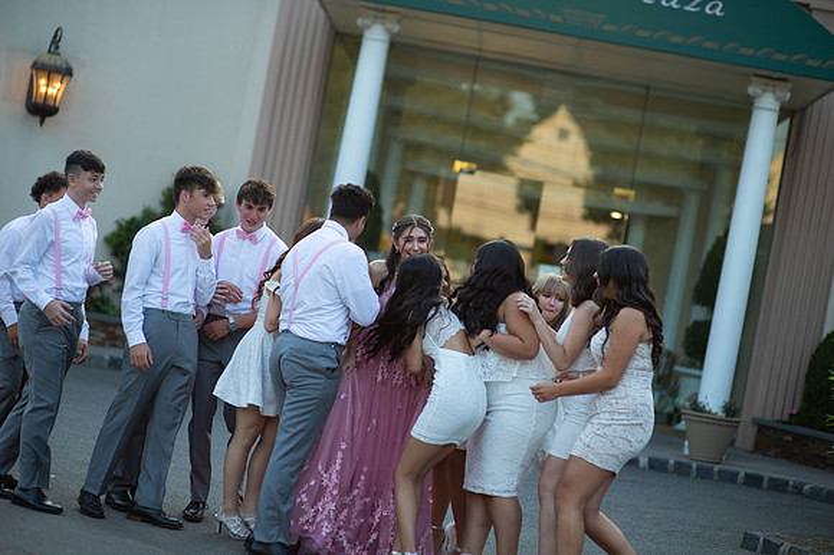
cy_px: 278
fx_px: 1968
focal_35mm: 85
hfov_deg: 23.9
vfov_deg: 16.1
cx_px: 417
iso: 250
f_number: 2
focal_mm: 85
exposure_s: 1/1000
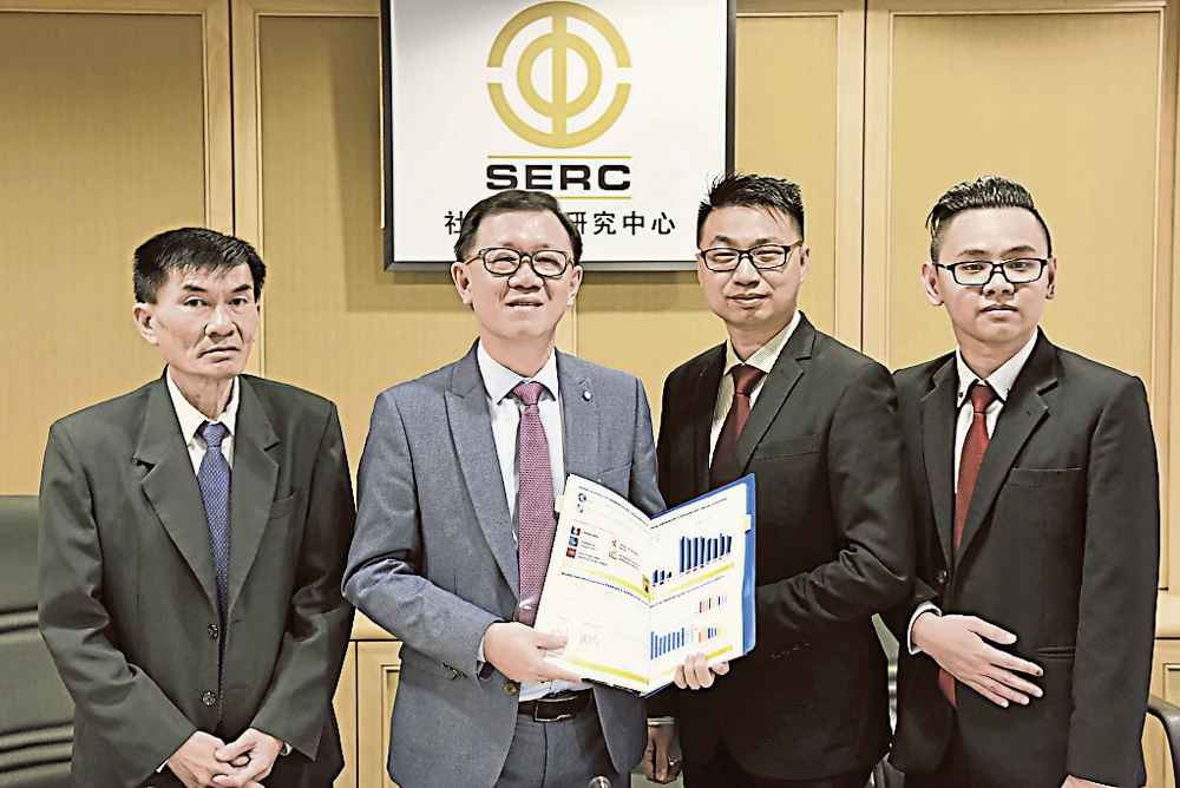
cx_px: 590
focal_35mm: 48
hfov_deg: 41.1
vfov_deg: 28.1
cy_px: 394
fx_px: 1574
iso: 1600
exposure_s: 1/100
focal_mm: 48
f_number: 4.5
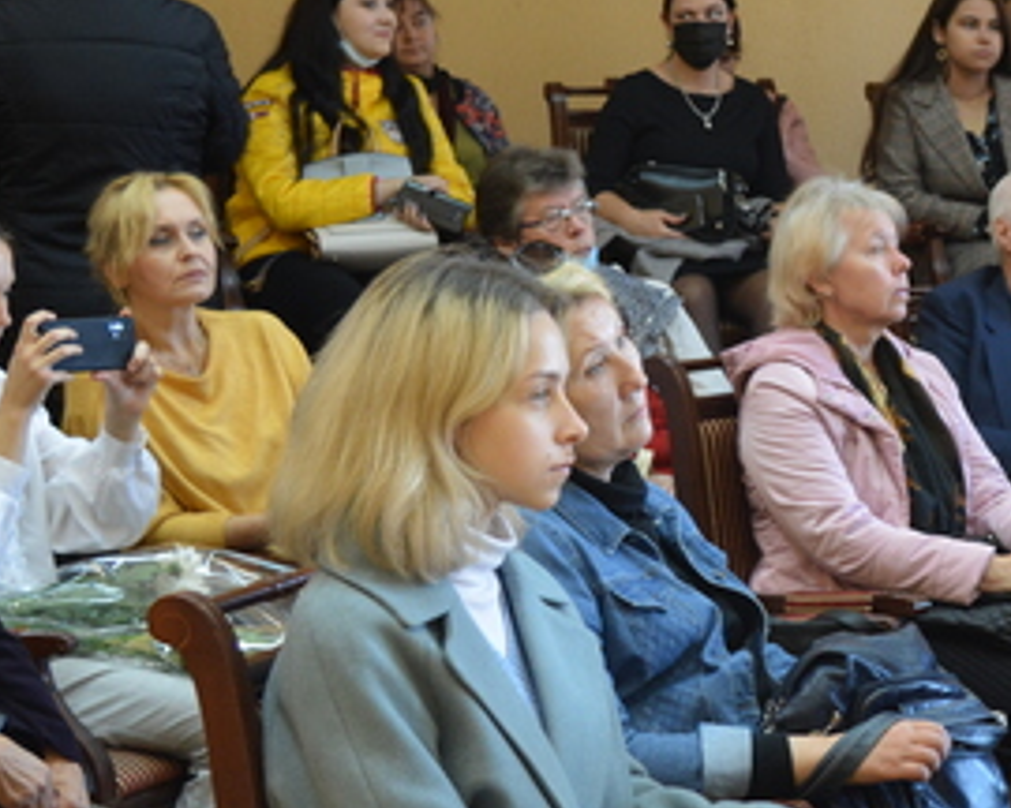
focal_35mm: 121
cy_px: 359
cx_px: 1254
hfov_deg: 15.2
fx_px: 3630
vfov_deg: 12.7
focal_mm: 31
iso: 800
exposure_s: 1/15
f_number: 7.1
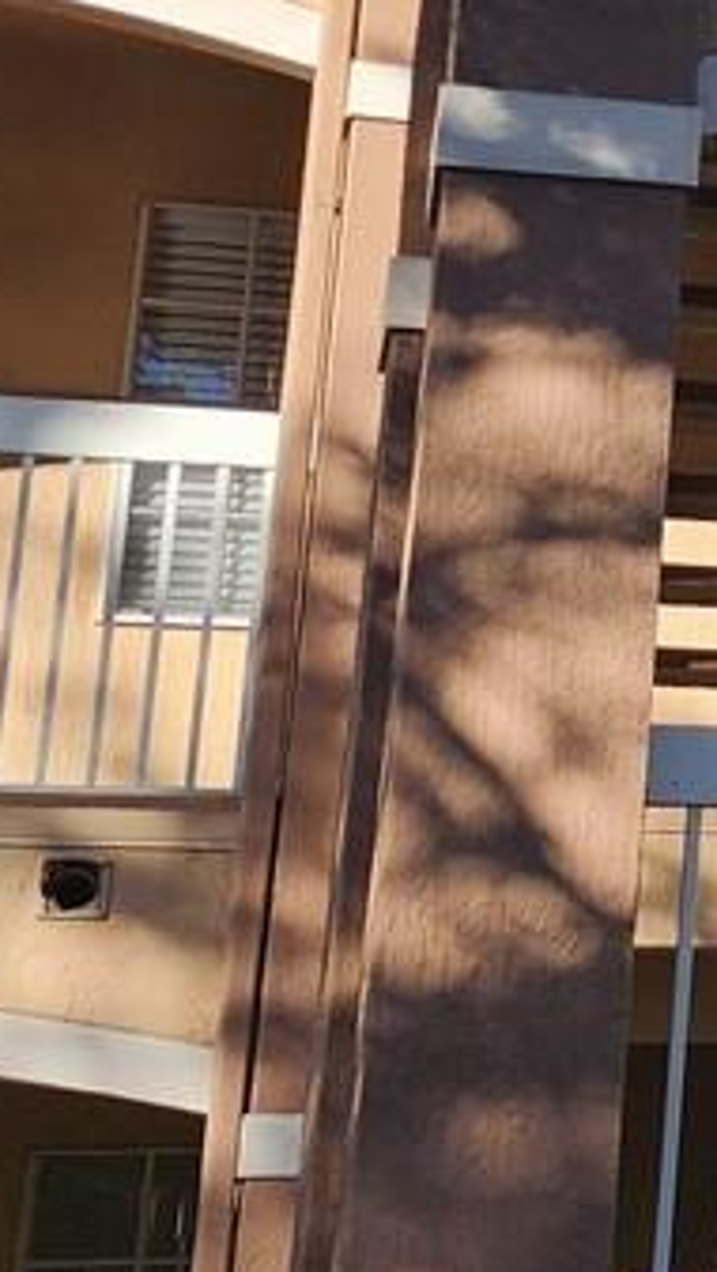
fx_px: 4015
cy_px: 147
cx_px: 2177
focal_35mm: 119
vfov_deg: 17.7
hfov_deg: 8.5
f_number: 1.8
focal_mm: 6.4
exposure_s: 1/612
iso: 12
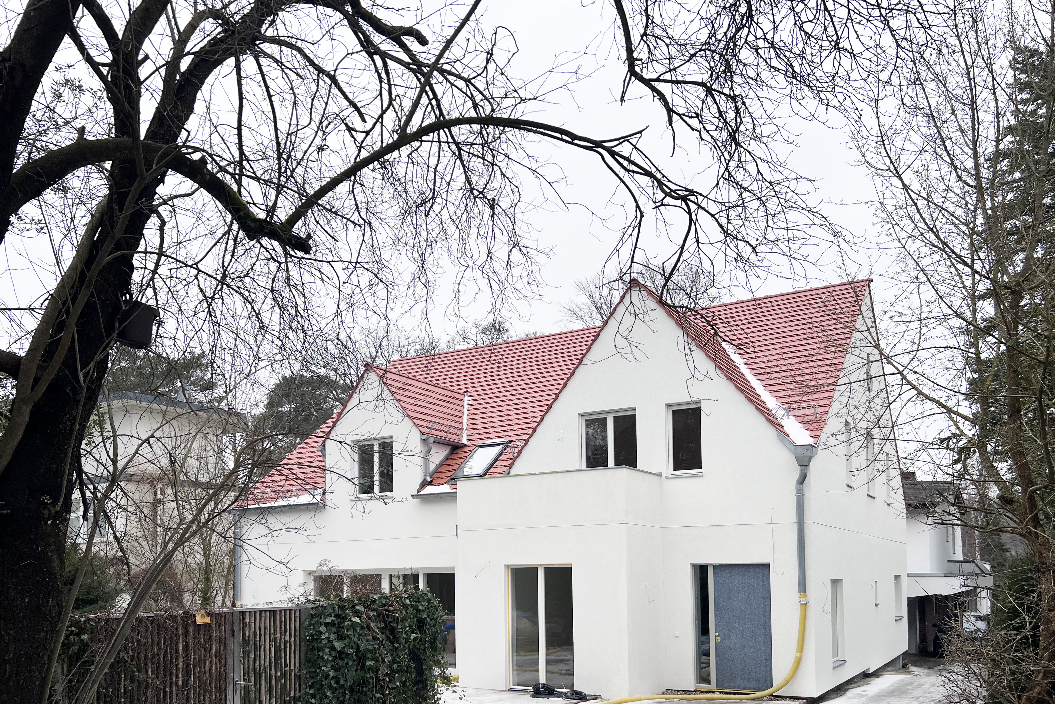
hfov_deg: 65.5
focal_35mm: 28
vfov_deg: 46.3
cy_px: 389
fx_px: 820
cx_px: 519
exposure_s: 1/541
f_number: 1.5
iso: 50
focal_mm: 5.7
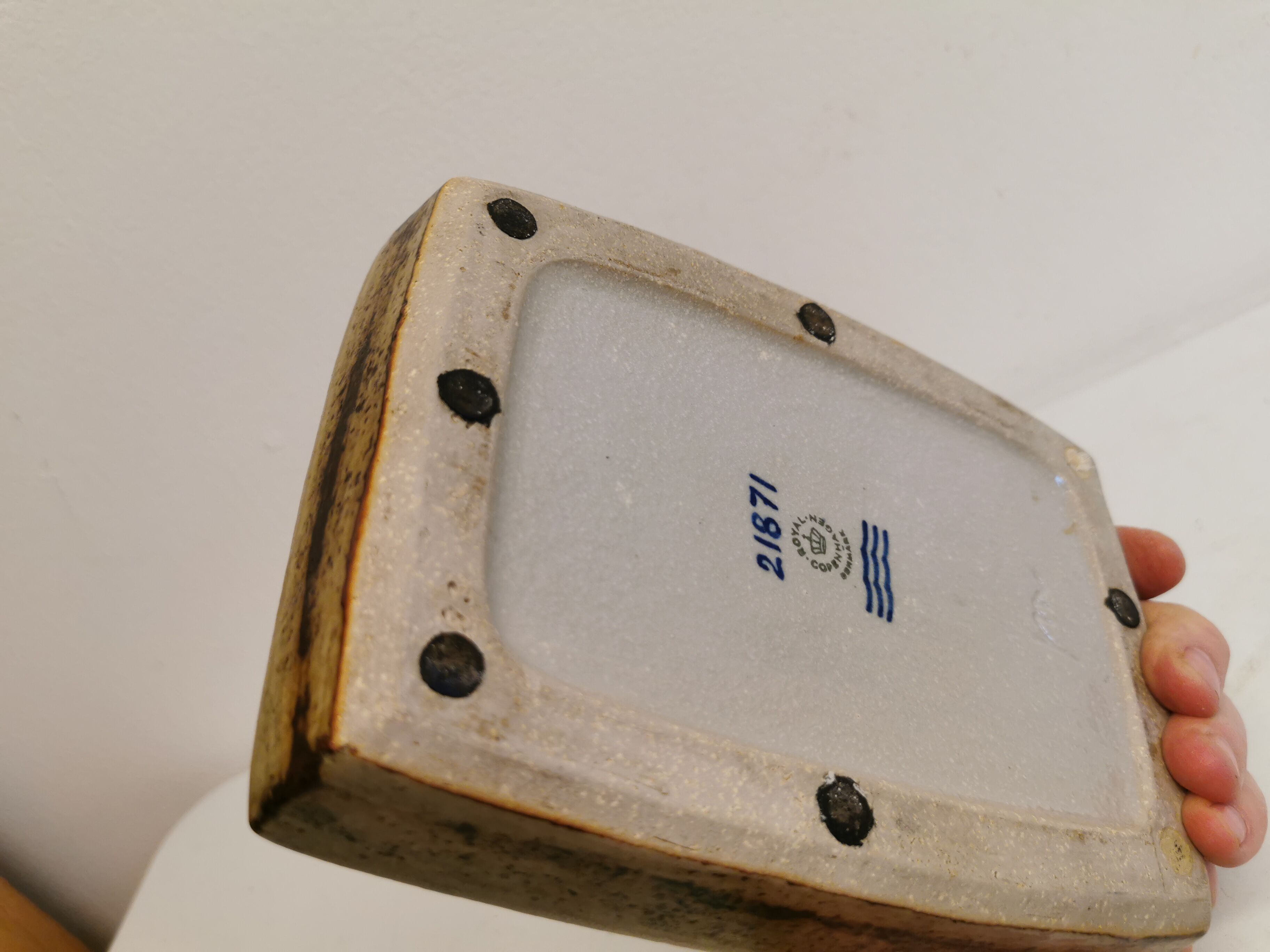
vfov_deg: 51.4
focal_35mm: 27
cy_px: 476
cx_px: 635
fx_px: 991
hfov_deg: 65.3
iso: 100
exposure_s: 1/100
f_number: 1.6
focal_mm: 5.56
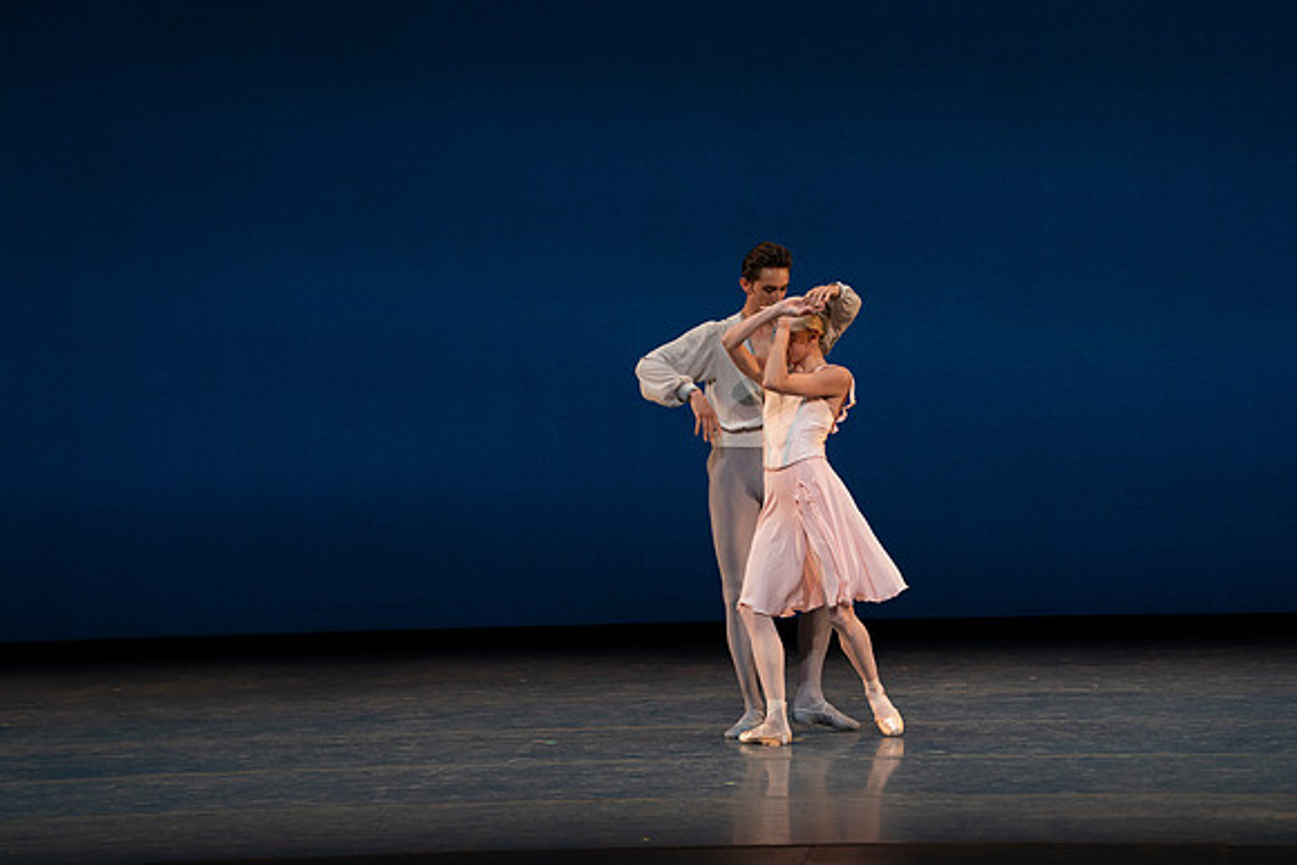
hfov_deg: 10.3
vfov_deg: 6.9
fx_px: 7207
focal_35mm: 200
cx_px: 648
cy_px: 432
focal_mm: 200
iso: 3200
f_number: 8
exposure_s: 1/500
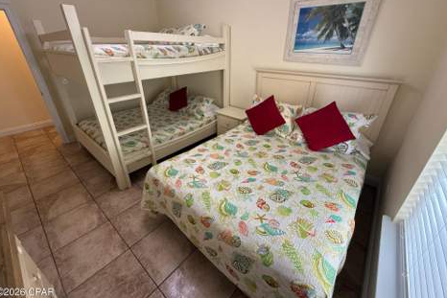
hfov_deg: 100.4
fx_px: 186
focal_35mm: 15
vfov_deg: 77.2
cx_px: 225
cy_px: 135
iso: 250
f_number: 2.2
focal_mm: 2.22
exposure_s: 1/99
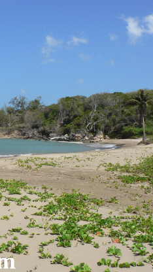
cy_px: 134
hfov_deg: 22.7
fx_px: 375
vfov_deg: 39.9
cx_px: 28
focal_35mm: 52
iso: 64
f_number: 5.6
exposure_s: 1/400
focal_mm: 6
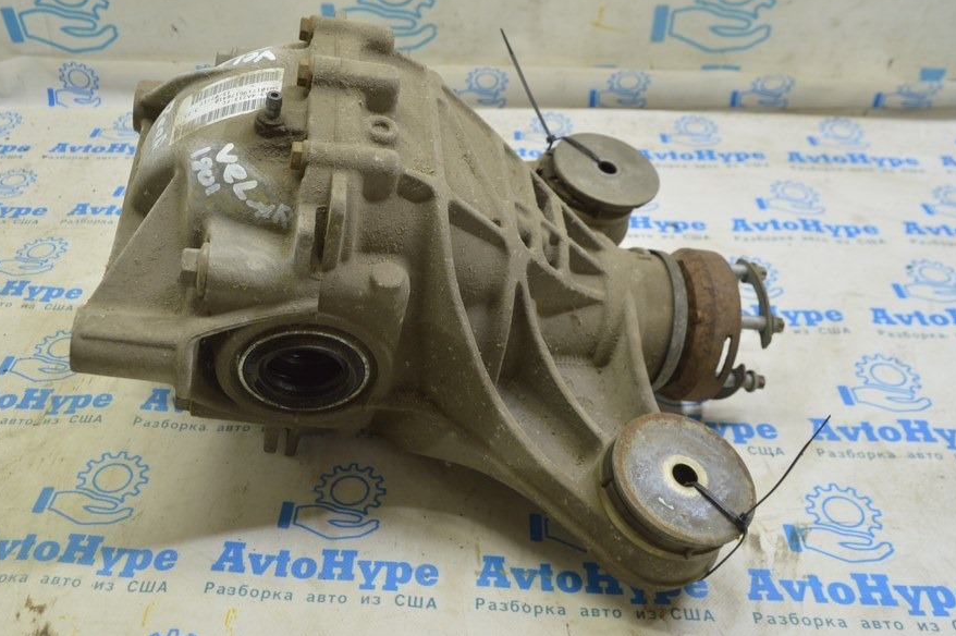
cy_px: 268
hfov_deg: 54.2
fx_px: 929
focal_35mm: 35
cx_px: 404
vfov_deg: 37.7
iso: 400
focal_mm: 20
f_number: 5.6
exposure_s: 1/20
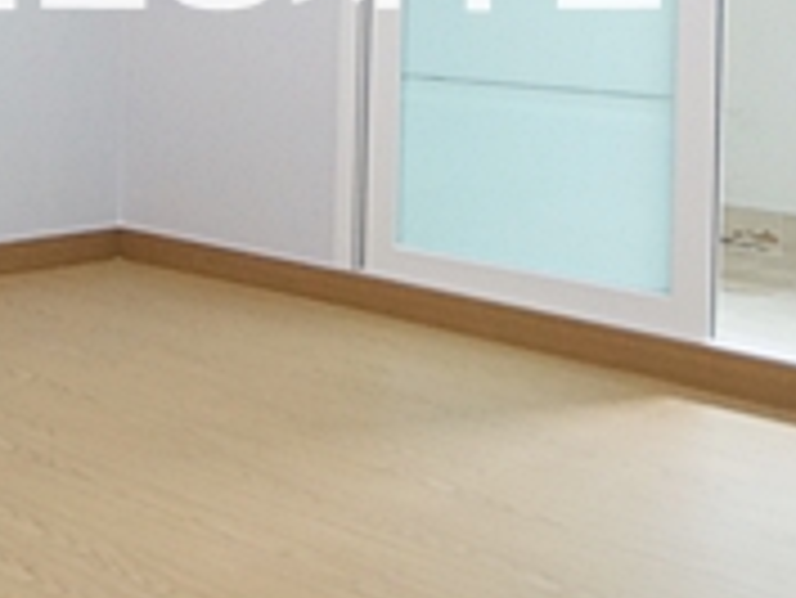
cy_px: -117
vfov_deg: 21.1
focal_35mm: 65
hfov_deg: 28.8
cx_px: 103
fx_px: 1496
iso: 800
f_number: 4
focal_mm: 10
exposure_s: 1/100
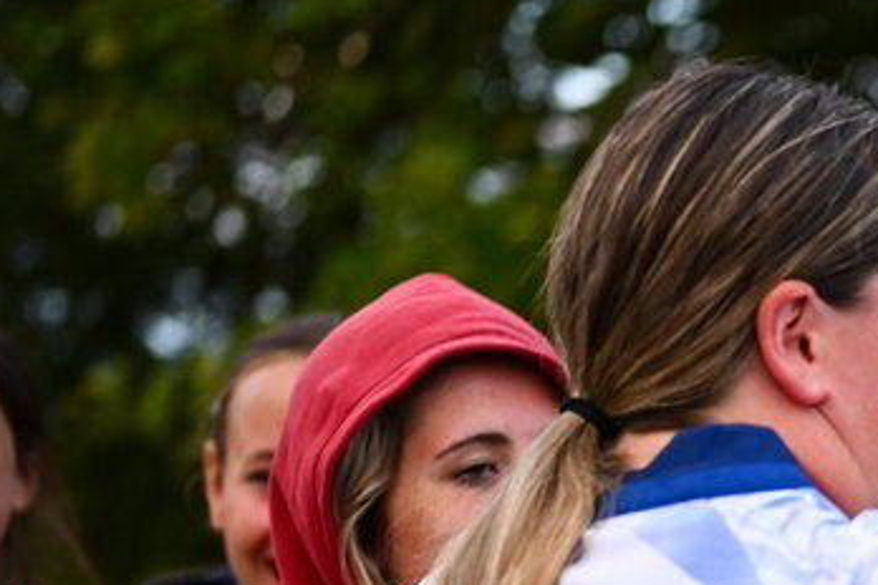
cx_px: 1239
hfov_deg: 13.3
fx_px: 3585
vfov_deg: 9.1
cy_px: 854
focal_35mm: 147
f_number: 1.8
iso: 800
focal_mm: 50
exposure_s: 1/2000
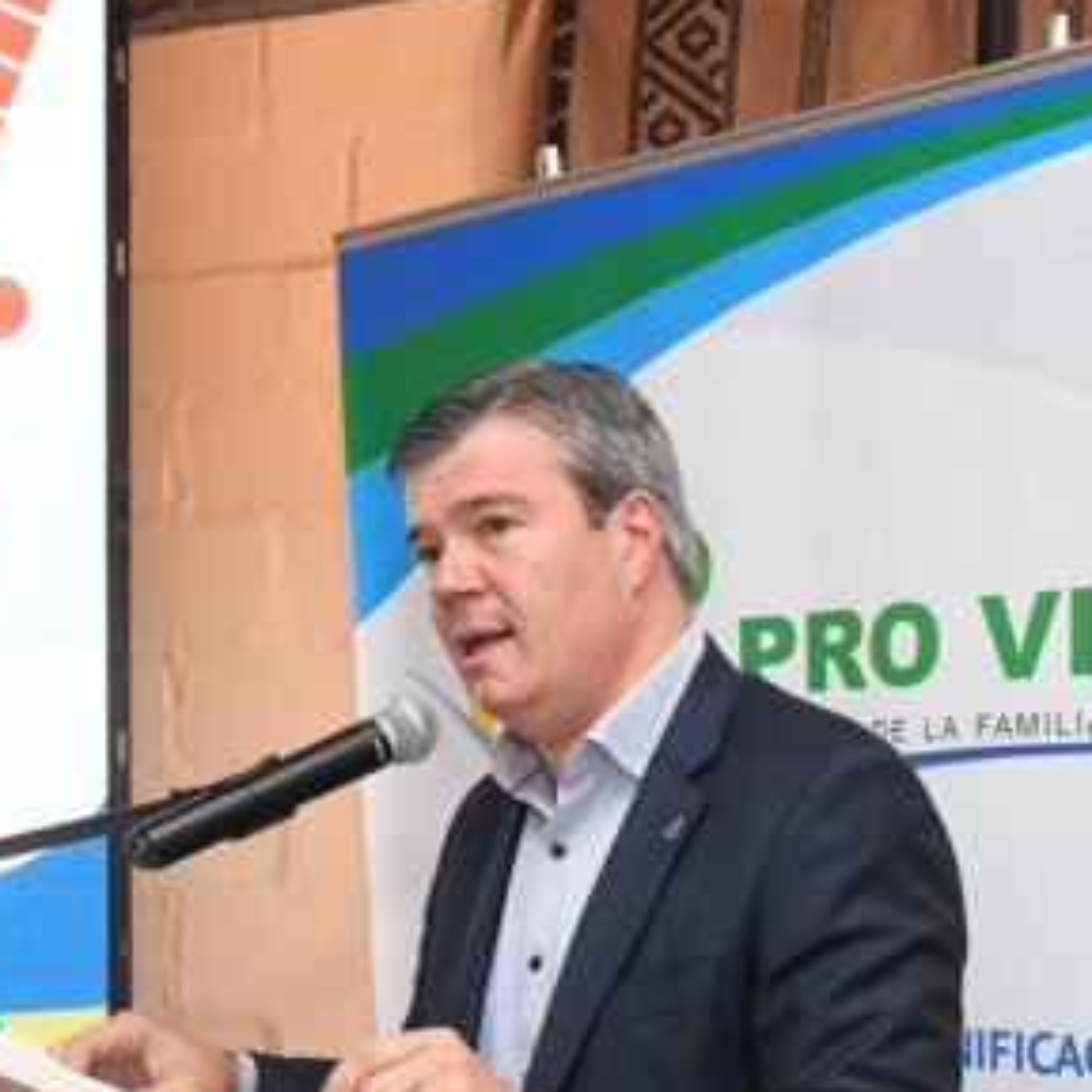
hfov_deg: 21.6
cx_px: 72
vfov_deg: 21.9
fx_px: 2789
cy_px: 834
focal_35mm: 78
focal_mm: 23
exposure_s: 1/200
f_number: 7.1
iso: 3200
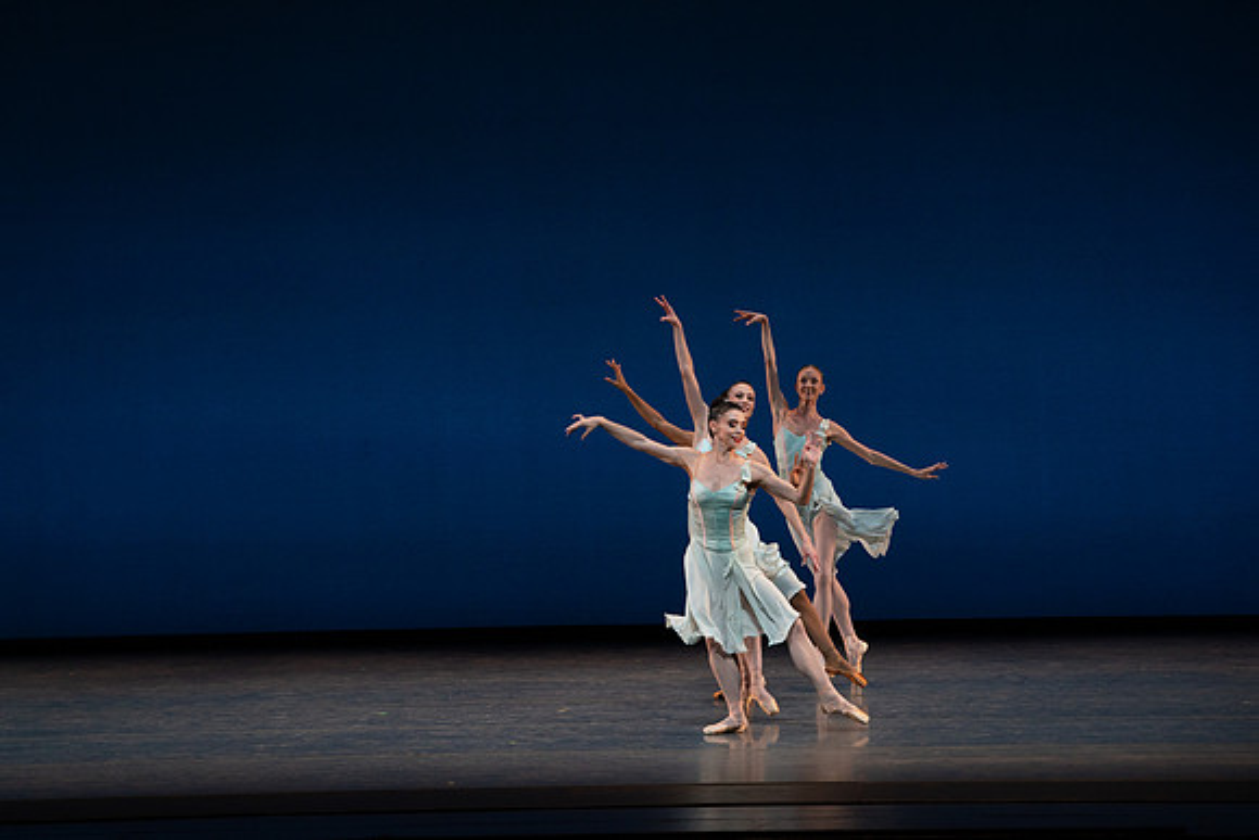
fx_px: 5107
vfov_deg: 9.4
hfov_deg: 14.1
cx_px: 630
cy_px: 420
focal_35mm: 146
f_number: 8
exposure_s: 1/500
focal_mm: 146
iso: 3200
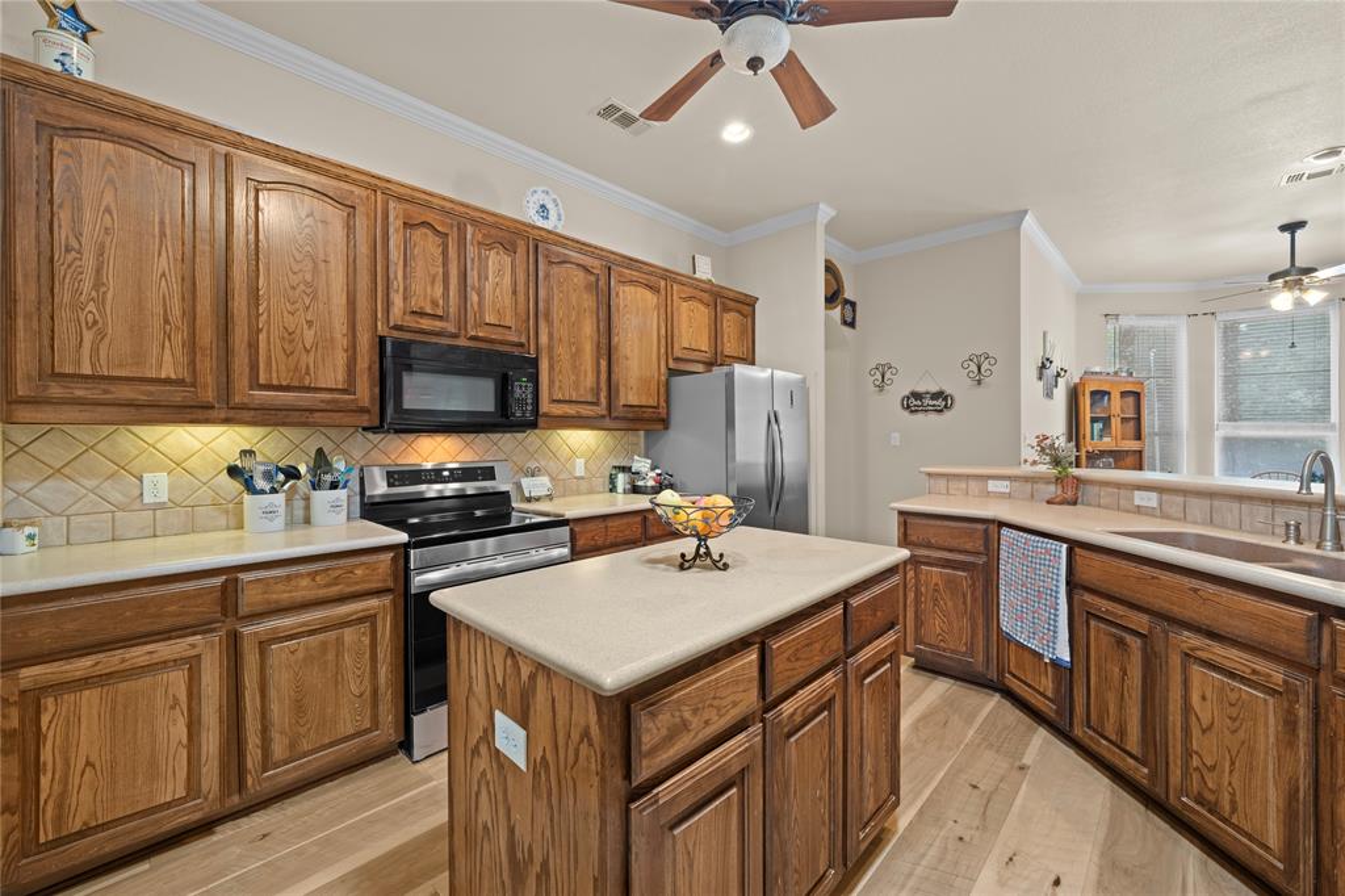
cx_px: 672
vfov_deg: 85.4
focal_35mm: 13
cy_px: 448
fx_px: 486
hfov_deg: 108.3
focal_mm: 13
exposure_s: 4
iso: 250
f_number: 9
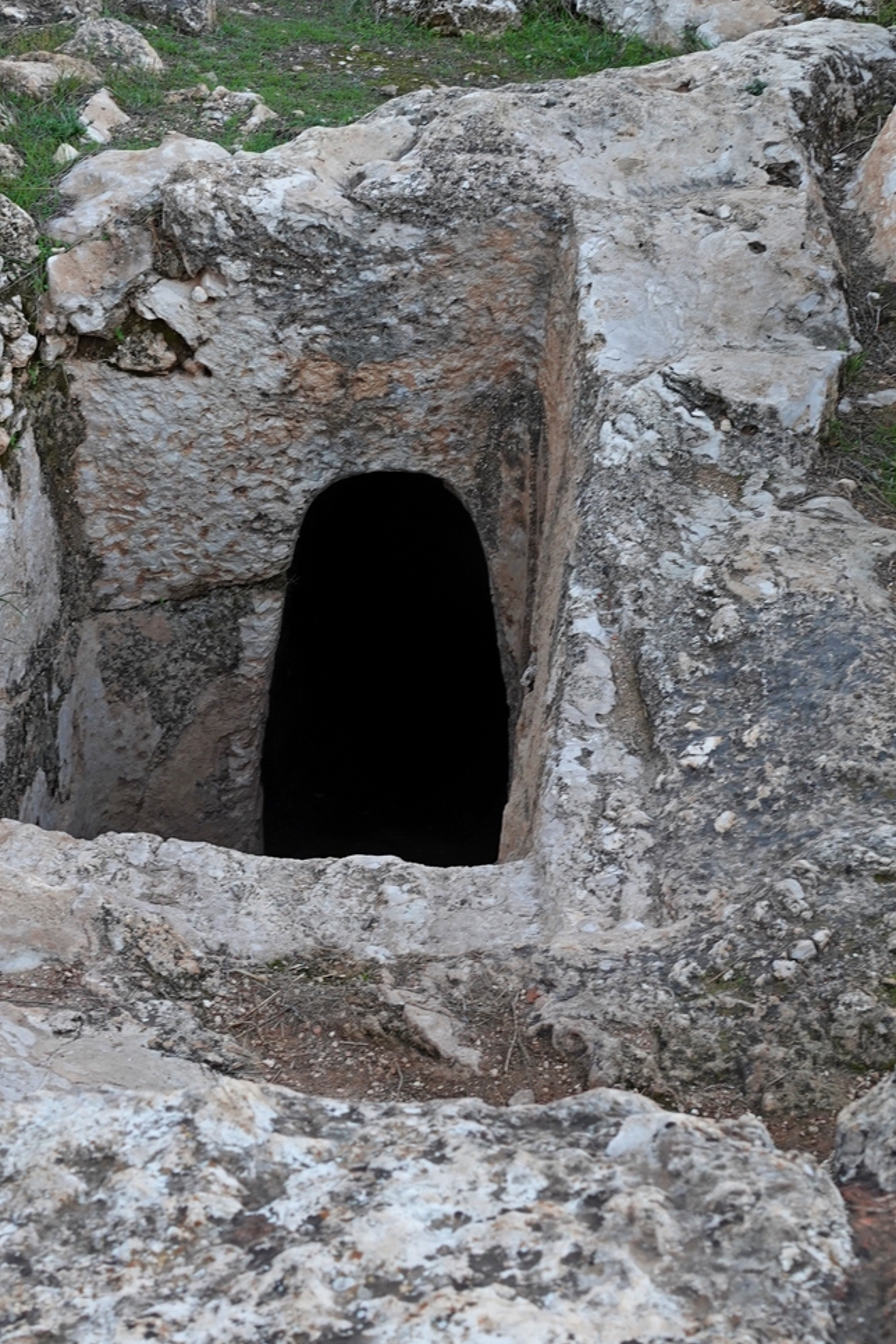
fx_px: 1979
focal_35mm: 53
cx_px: 340
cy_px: 445
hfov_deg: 25.4
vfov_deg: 37.1
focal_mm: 11.77
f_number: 4.5
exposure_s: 1/13
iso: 200
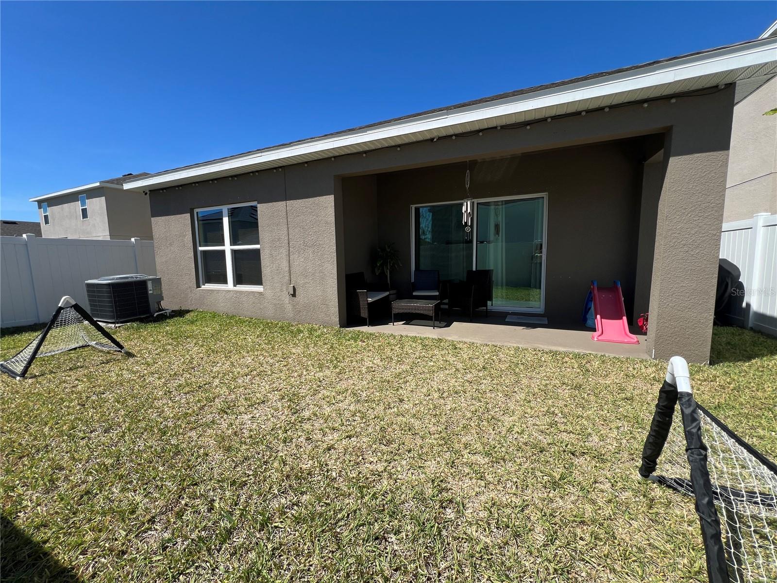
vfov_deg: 89.9
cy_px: 292
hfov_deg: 106.2
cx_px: 388
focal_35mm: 13
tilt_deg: -5.6
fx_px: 292
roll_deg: +1.6
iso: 32
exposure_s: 1/1292
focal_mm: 1.57
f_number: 1.8
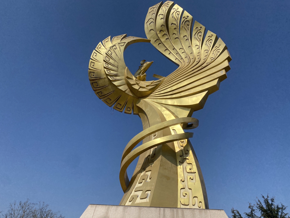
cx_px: 145
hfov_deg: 67.3
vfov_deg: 53.1
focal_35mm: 26
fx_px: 218
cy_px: 109
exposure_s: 1/5495
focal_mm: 4.25
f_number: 1.8
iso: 32
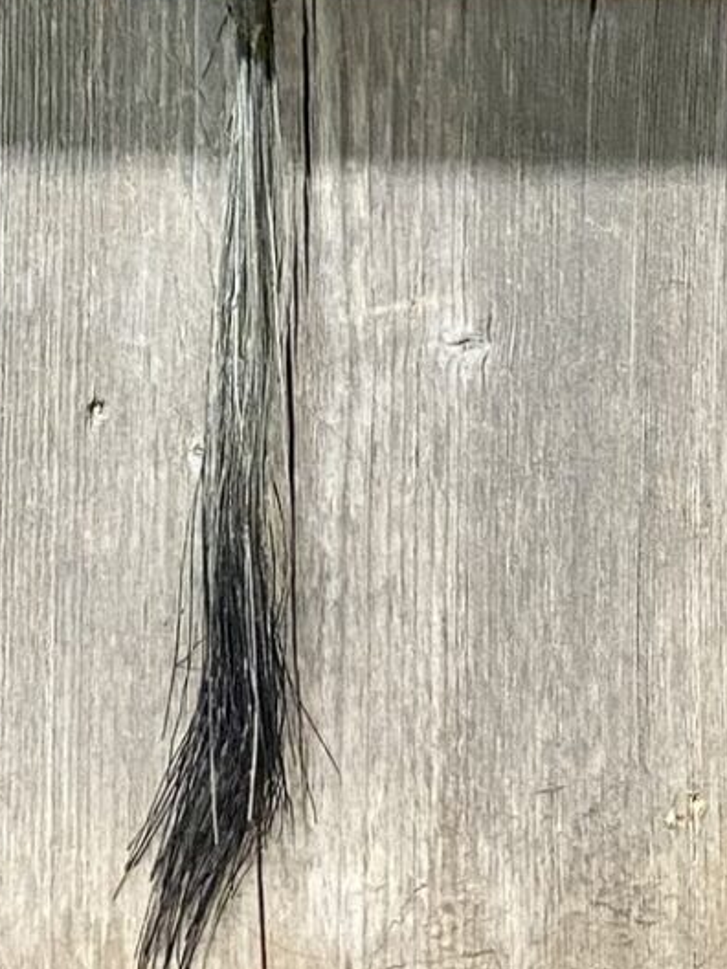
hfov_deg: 11.8
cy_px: -960
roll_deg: -1.6
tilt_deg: -2.8
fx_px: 3528
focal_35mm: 126
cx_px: 324
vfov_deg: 13.4
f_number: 1.8
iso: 250
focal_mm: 4.25
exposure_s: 1/60
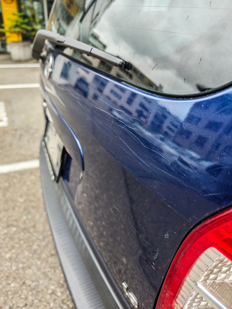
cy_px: 154
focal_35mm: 23
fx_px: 206
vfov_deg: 73.9
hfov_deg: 58.9
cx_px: 116
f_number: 1.67
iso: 50
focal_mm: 8.71
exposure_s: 1/934
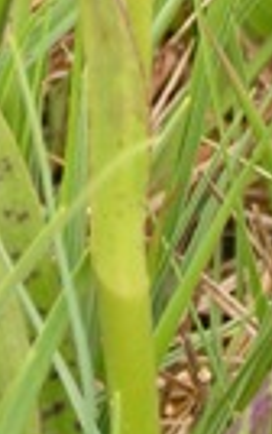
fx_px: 4284
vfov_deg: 5.7
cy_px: -269
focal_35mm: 362
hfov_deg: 3.6
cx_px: 79
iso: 100
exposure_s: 1/100
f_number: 3.2
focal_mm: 11.1
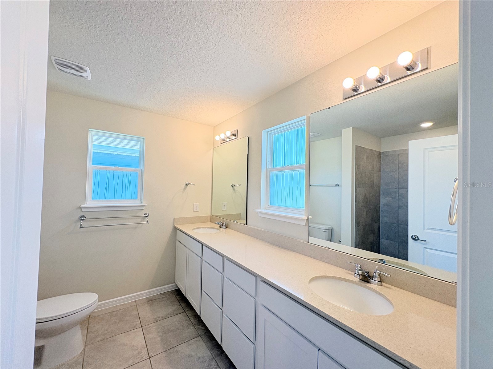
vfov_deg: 85.7
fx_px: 199
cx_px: 246
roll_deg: -0.1
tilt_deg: +1.8
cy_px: 184
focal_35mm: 14
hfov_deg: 102.1
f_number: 2.2
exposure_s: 1/133
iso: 100
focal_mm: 2.22
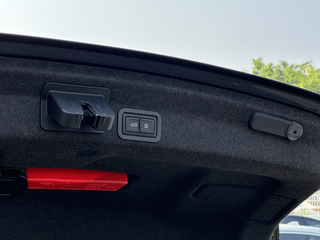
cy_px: 120
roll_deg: +0.4
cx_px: 160
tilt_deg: +8.1
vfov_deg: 19.1
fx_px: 712
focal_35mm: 77
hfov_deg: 25.3
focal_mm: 9
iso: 32
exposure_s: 1/328
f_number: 2.8
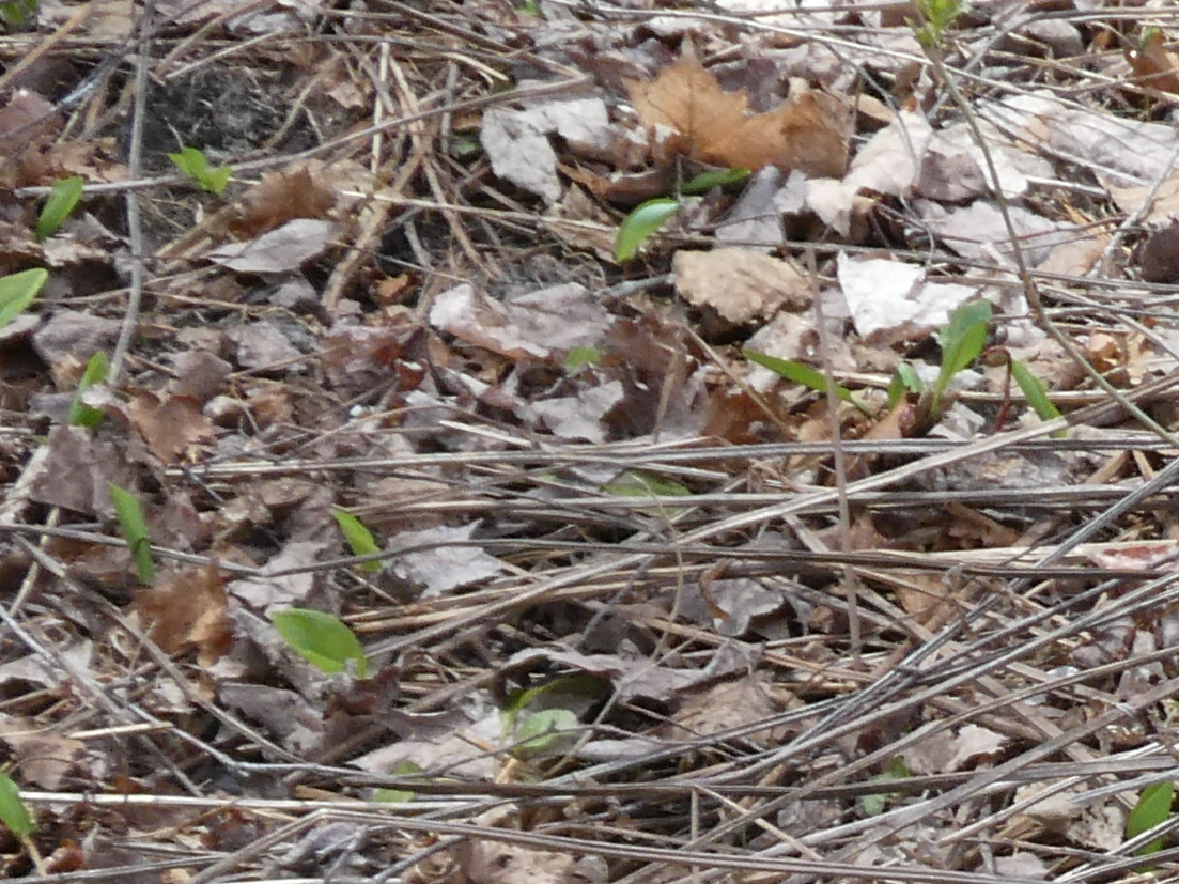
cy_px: 1254
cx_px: 2434
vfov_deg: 7.8
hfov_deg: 9.7
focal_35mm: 188
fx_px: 6402
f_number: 3.8
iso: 80
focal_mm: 7.2
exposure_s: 1/200
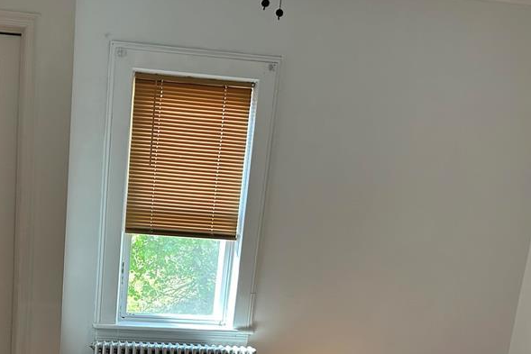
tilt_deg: -12.6
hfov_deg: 40.8
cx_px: 135
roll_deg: -4.0
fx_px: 693
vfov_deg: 27.7
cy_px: 313
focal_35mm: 47
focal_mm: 5.7
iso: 125
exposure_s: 1/121
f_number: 1.5
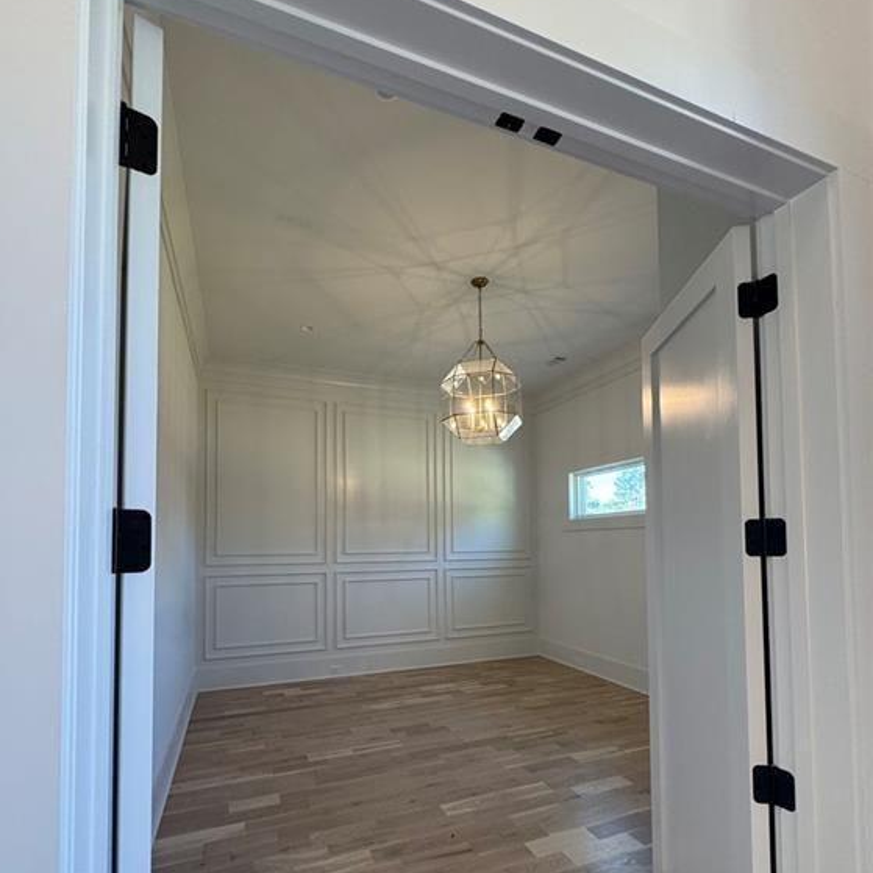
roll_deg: +0.1
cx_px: 425
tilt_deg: +1.6
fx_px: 485
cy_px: 526
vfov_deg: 82.9
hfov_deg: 83.9
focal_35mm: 17
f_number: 2.2
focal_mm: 2.22
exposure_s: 1/120
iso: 250
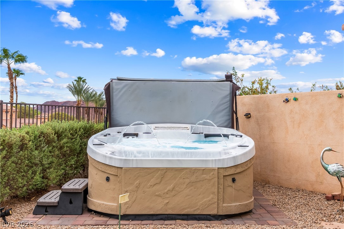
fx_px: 401
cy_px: 114
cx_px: 172
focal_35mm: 42
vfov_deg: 31.9
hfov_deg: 46.4
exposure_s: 1/8000
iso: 400
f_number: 8
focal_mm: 28
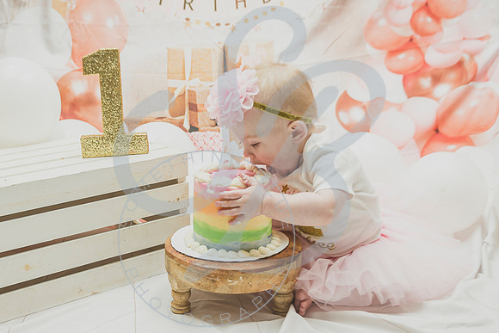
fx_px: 621
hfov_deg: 43.5
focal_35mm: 45
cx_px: 197
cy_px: 166
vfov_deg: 30.0
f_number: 2.8
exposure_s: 1/125
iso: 200
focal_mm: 27
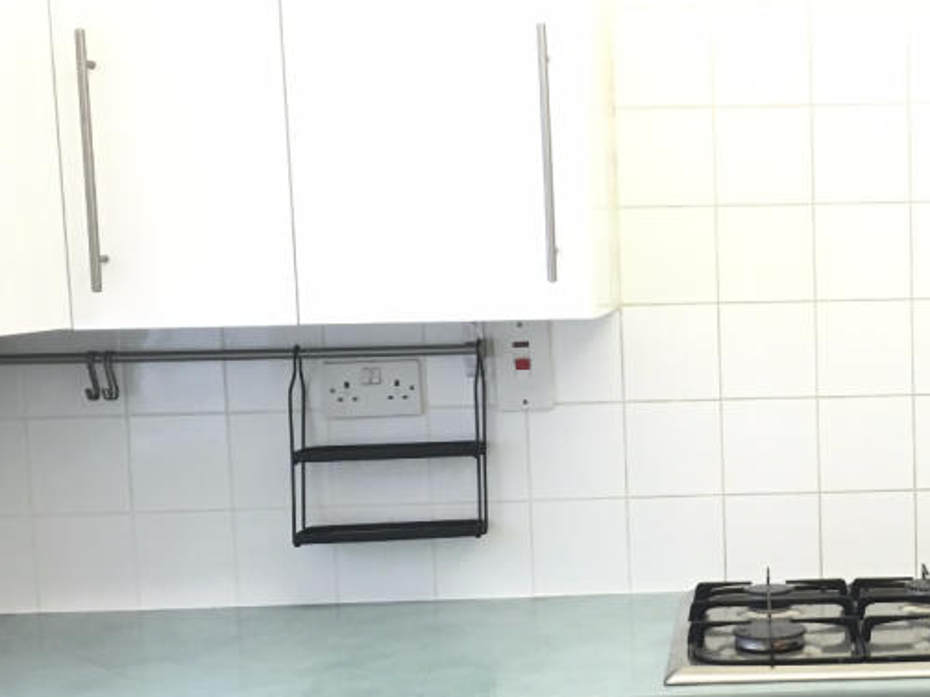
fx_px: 1585
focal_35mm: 59
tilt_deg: -6.1
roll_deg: +0.3
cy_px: 399
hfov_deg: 31.1
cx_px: 845
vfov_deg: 24.8
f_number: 2.2
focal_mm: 4.15
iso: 125
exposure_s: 1/33
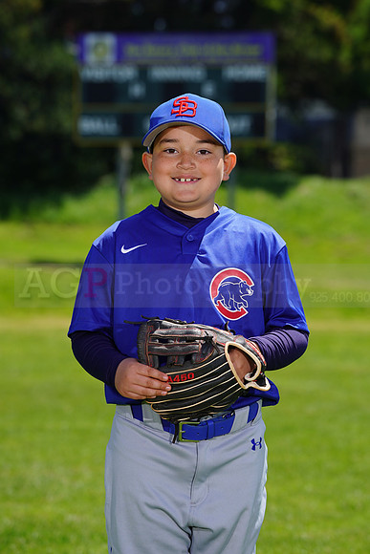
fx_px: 3081
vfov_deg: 10.3
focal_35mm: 200
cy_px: 277
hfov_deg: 6.9
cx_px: 185
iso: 100
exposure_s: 1/250
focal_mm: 200
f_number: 8
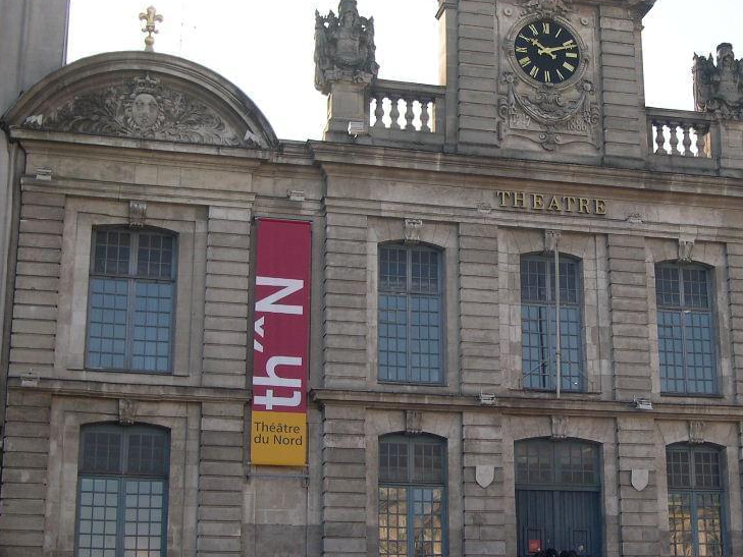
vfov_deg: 22.3
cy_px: 279
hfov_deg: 29.1
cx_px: 515
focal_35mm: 66
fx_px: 1417
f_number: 3.1
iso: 100
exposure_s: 1/449
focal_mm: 10.1
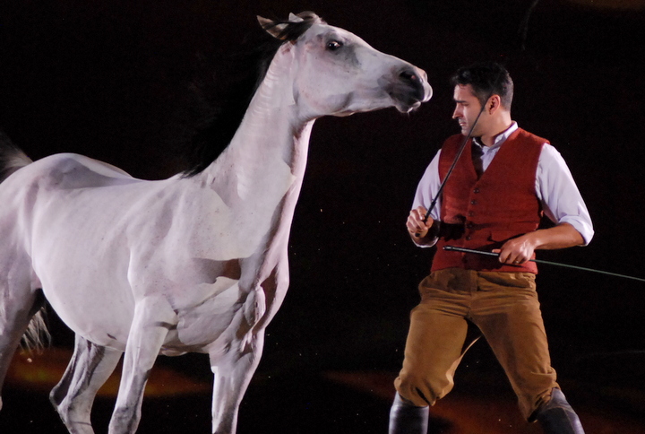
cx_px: 322
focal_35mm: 300
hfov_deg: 6.9
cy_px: 217
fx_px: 5388
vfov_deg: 4.6
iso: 1600
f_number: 2.8
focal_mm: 200
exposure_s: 1/500
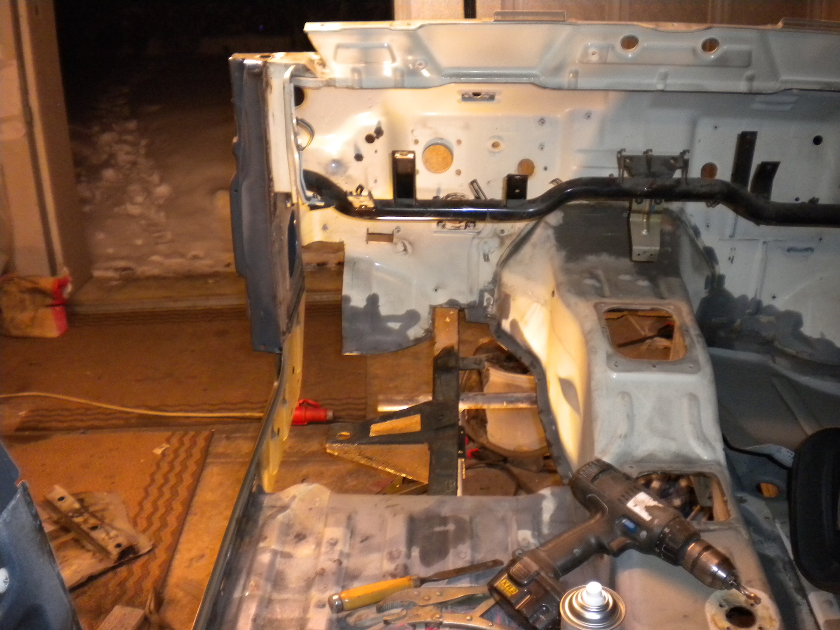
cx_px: 420
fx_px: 849
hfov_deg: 52.6
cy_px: 315
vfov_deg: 40.7
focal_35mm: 35
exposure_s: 1/30
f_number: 3.1
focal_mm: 6.3
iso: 400
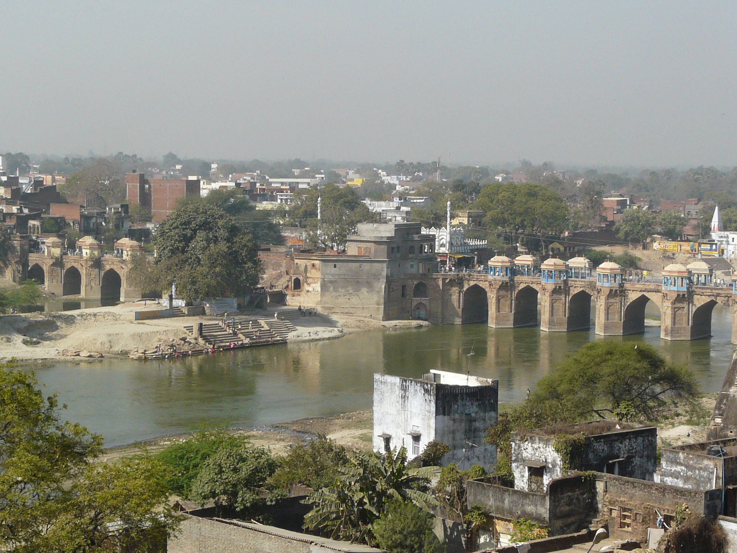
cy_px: 276
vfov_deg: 17.8
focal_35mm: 83
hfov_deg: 23.6
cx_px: 368
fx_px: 1767
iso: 100
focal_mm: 8.5
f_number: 5.6
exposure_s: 1/500
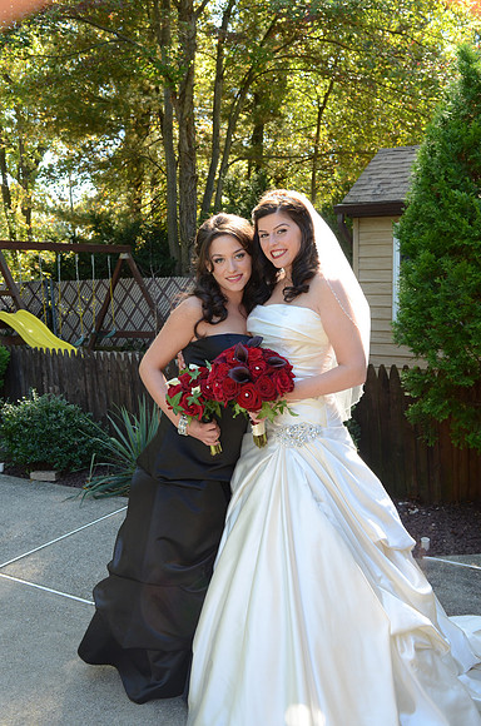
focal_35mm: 33
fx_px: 665
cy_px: 363
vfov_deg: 57.3
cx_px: 240
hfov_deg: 39.8
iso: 500
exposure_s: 1/125
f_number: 6.3
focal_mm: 22
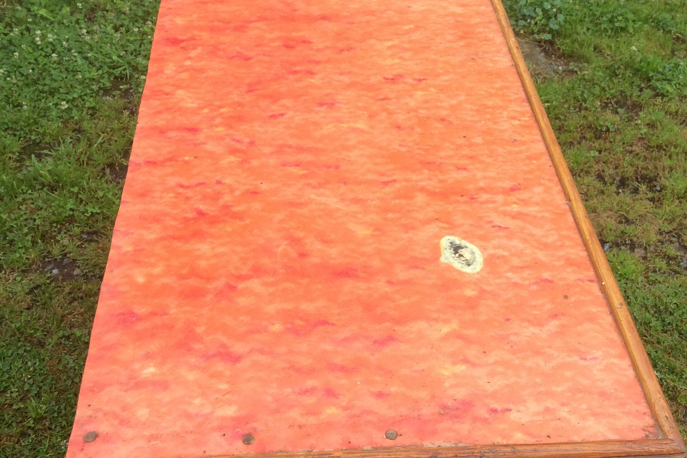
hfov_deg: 43.6
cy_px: 238
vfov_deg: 29.9
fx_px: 859
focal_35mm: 45
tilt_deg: -39.8
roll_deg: -0.4
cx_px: 342
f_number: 2.4
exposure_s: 1/100
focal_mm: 3.3
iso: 50
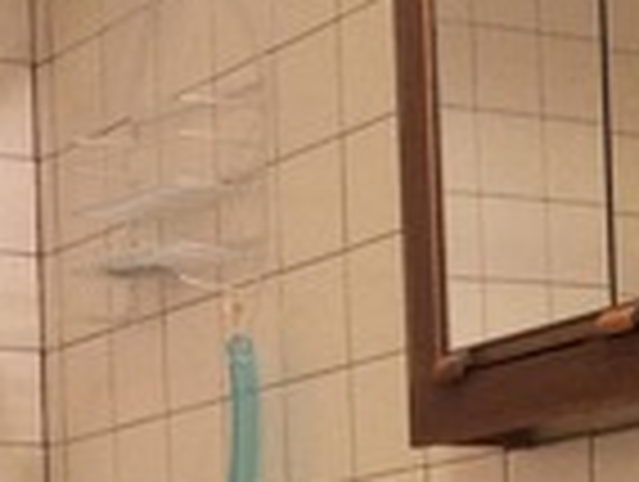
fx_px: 2496
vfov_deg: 10.6
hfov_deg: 14.5
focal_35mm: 135
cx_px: 144
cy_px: 761
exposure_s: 1/30
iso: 125
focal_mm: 4.12
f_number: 2.2
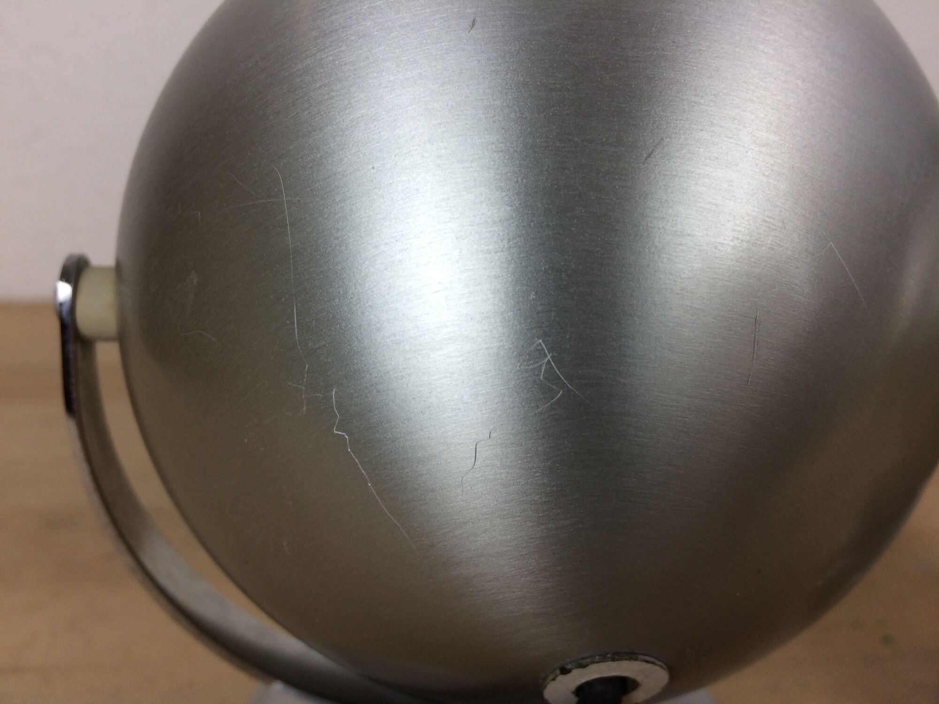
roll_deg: -2.0
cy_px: 352
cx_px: 470
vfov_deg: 48.2
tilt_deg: -17.8
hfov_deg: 61.7
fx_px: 787
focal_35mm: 29
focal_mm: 4.15
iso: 40
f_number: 2.2
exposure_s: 1/100
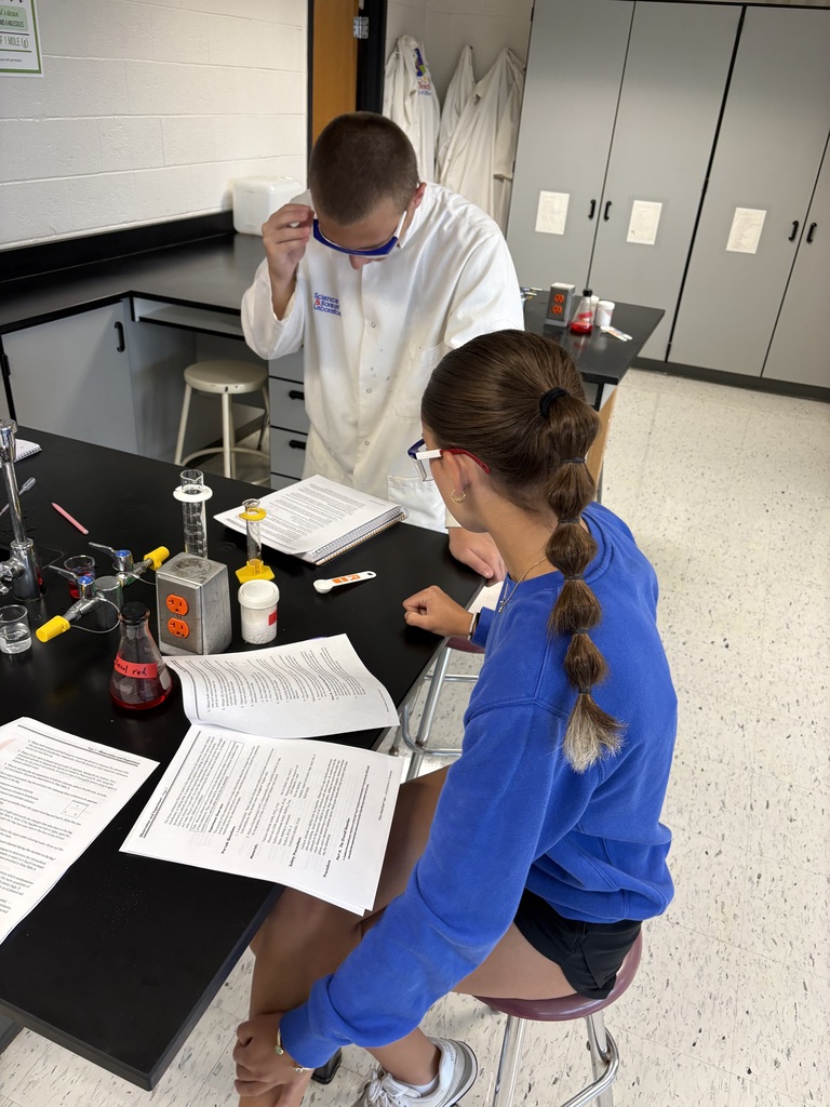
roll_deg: -3.1
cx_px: 415
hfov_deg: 53.1
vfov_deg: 67.3
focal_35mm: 26
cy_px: 554
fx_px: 831
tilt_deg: -28.7
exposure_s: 1/60
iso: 125
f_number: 1.6
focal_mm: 5.96
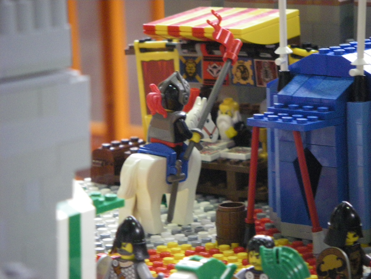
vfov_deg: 6.5
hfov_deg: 8.6
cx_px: 186
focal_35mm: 230
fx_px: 2465
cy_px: 140
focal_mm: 37.9
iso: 800
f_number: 4.8
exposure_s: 1/30
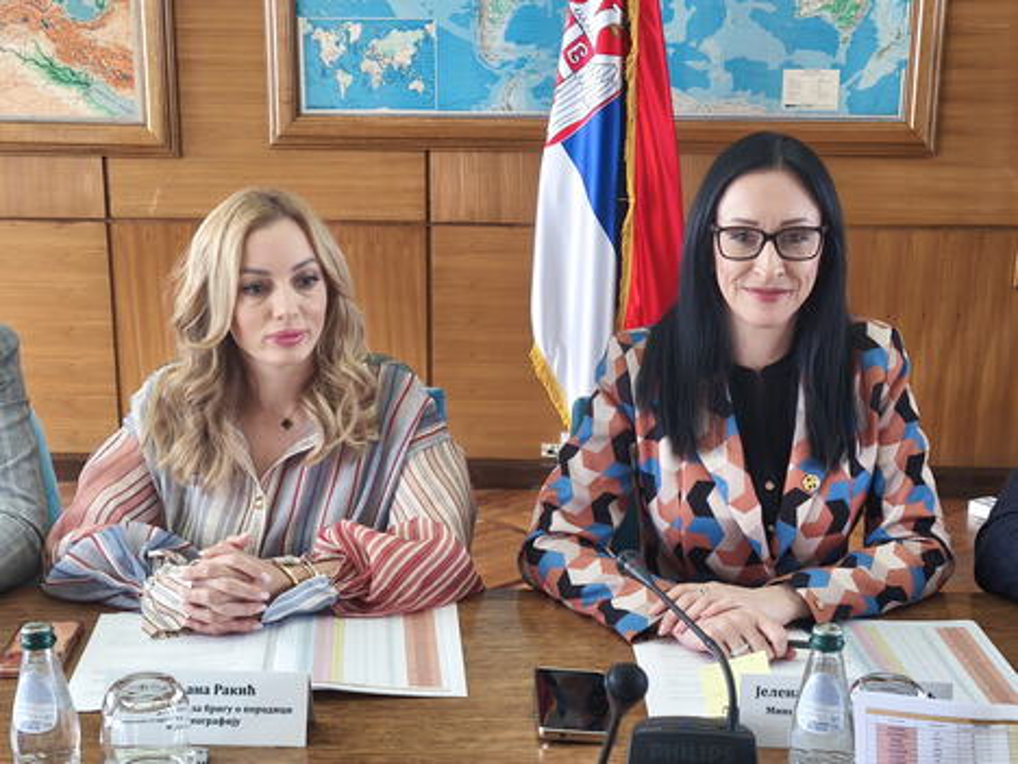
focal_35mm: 44
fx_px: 1294
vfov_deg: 32.9
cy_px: 382
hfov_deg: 42.9
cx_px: 509
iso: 250
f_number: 1.7
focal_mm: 5.35
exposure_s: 1/50
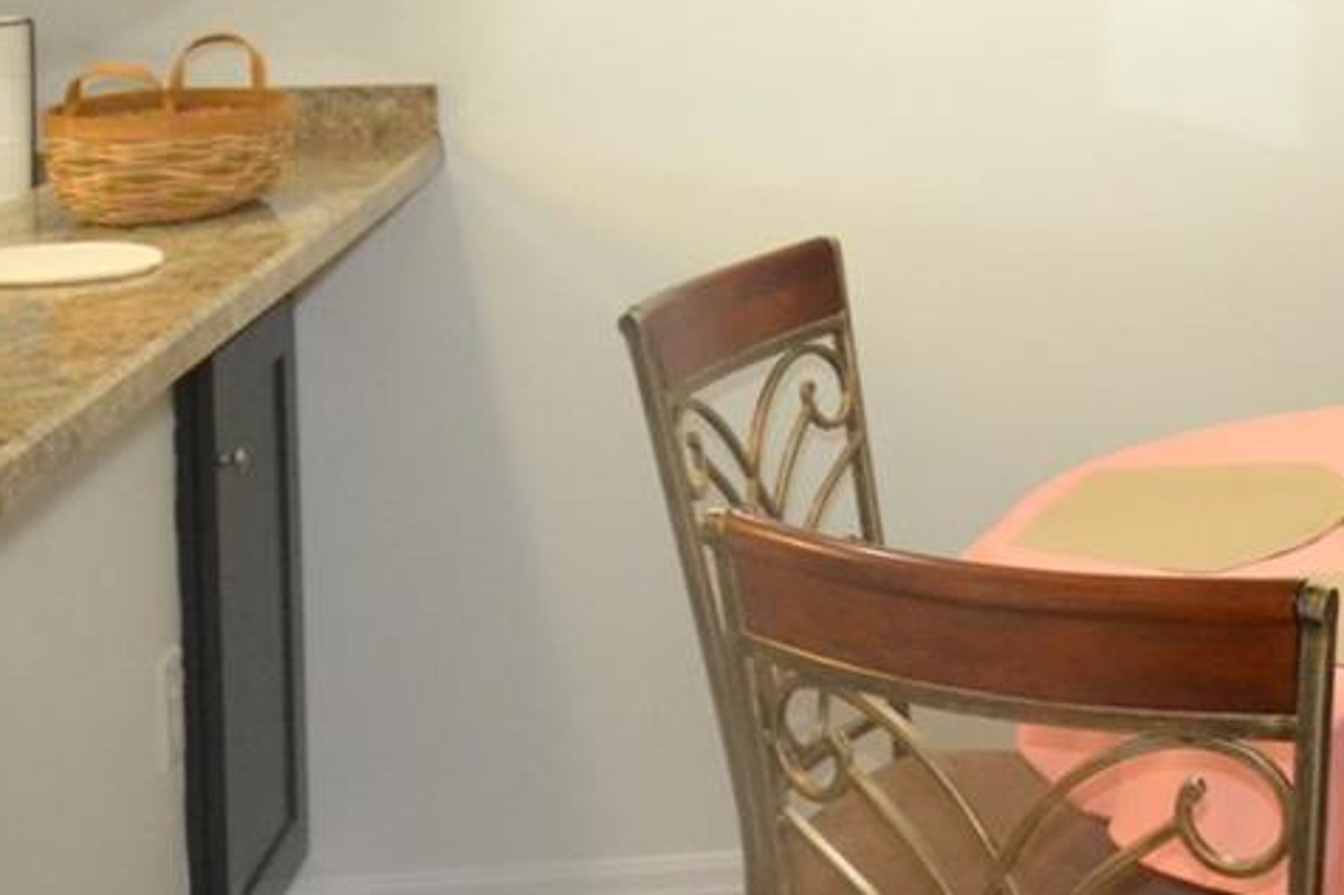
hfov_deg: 25.2
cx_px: 1409
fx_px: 2824
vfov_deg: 17.5
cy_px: -28
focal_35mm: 76
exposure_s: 1/60
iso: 1400
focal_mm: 15
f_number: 4
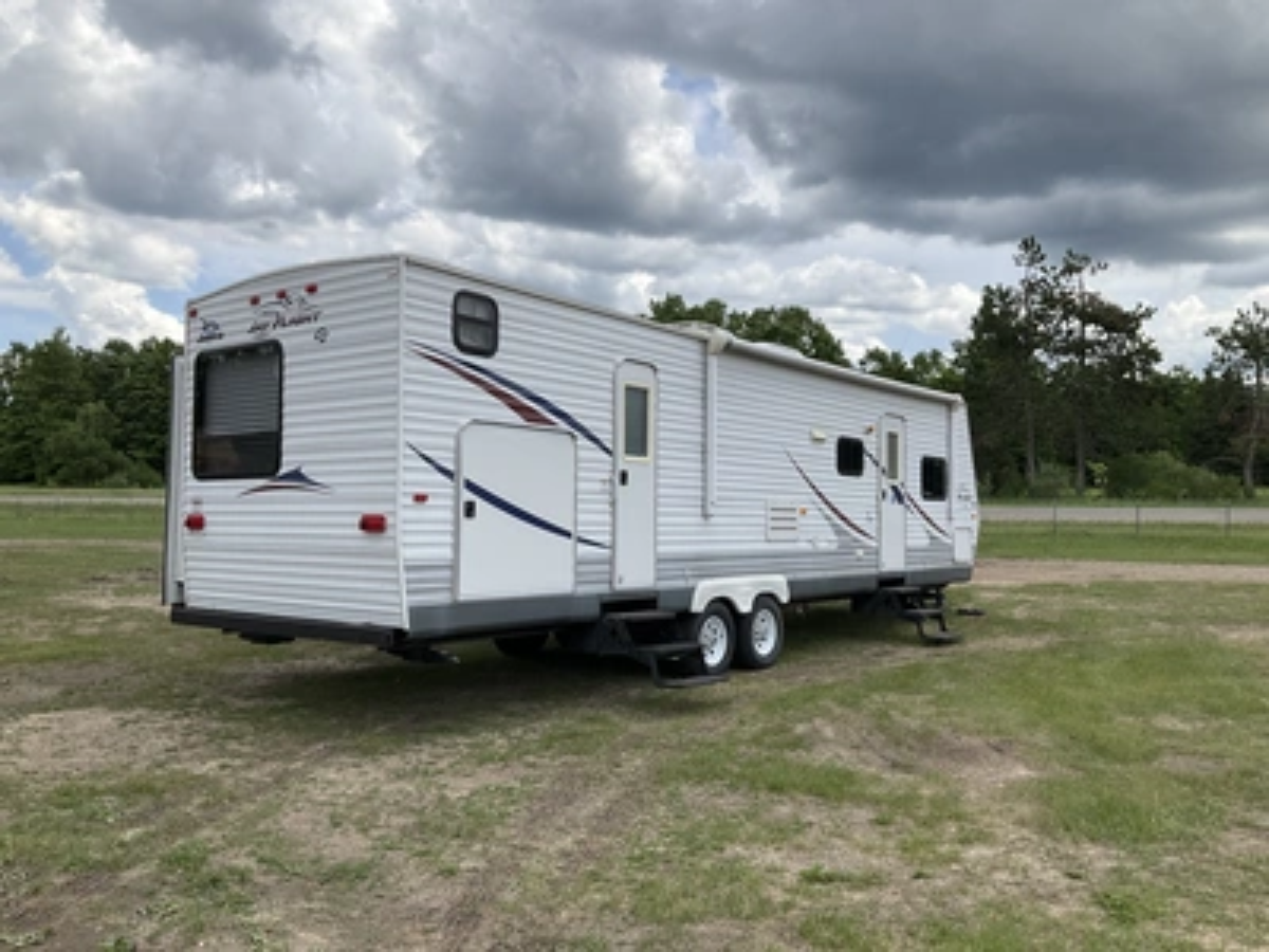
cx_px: 634
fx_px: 1063
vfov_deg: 48.2
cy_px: 476
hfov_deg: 61.7
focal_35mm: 29
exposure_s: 1/2320
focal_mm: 3
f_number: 1.8
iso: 25
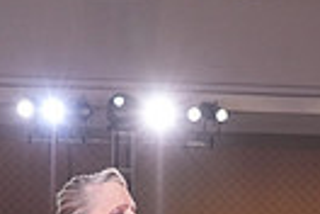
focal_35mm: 167
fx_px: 1484
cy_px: 439
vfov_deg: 7.8
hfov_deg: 12.3
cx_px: 247
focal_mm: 38
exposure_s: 1/500
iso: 2500
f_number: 4
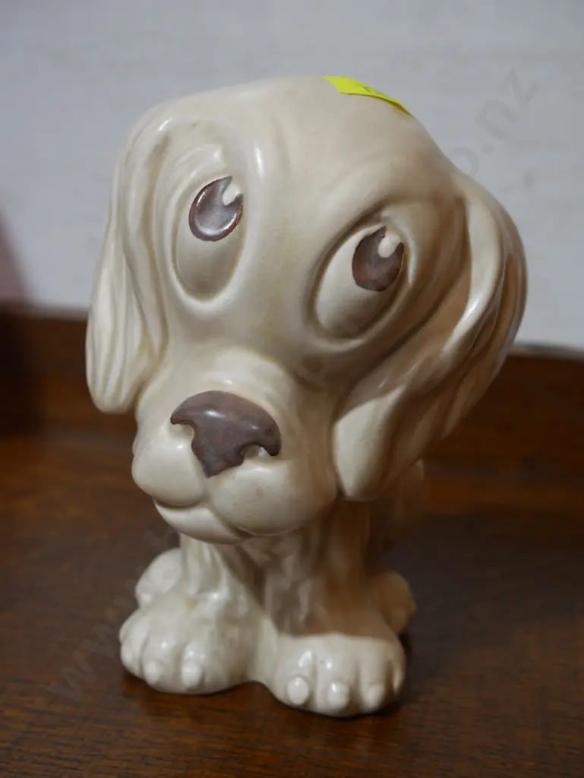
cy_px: 389
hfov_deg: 30.3
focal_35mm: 48
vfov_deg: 39.6
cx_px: 292
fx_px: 1079
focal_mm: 24
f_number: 5.2
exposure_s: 1/60
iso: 500
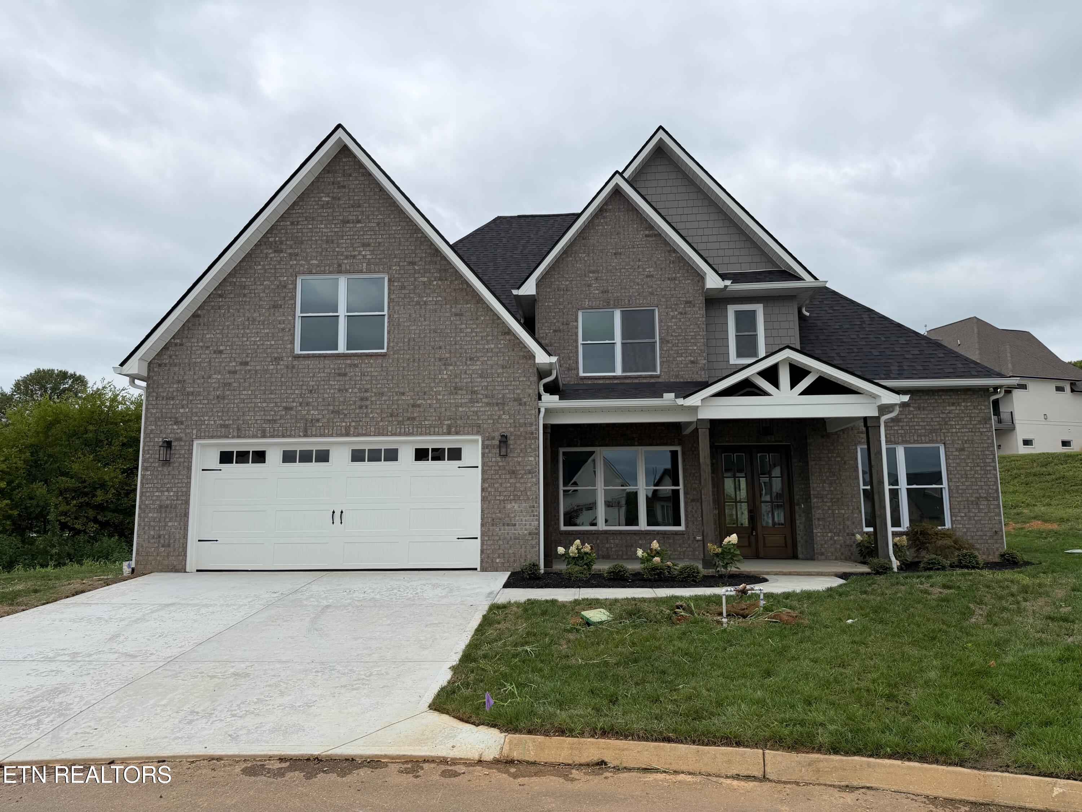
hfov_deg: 71.6
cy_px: 406
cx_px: 541
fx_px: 750
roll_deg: +0.0
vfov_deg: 56.8
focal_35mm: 24
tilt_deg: +8.3
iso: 80
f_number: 1.78
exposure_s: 1/6173
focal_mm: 6.76
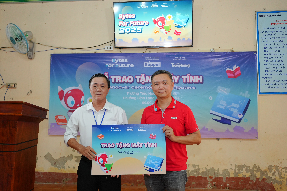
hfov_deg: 61.1
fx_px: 243
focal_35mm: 30
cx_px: 144
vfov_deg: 43.0
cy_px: 96
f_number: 4
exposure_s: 1/160
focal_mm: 30.5
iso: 2000
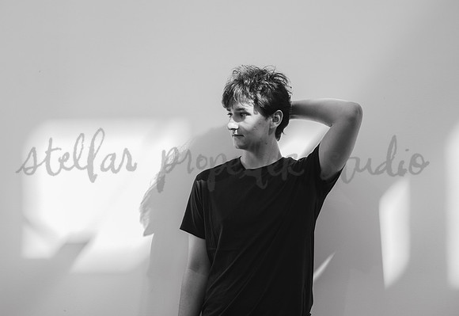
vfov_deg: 25.6
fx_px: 694
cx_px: 212
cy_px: 152
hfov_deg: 36.6
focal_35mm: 54
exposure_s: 1/400
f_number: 2.8
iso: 200
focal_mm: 50
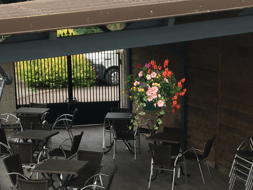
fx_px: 555
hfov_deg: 25.3
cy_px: 180
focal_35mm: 76
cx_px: 193
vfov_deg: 19.0
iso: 32
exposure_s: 1/100
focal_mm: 4.15
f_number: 2.2
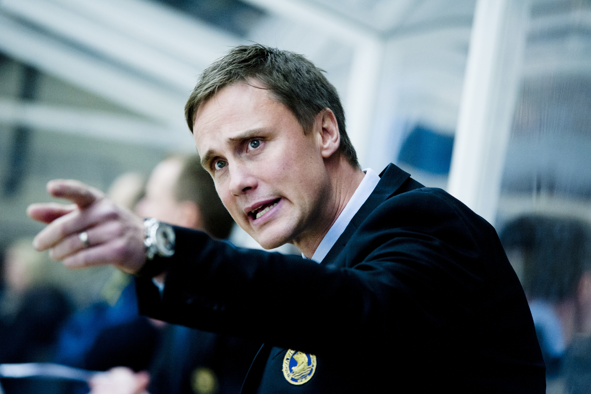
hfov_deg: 9.8
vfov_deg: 6.5
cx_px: 295
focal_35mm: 210
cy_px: 188
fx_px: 3447
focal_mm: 200
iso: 1000
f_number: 4
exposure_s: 1/500
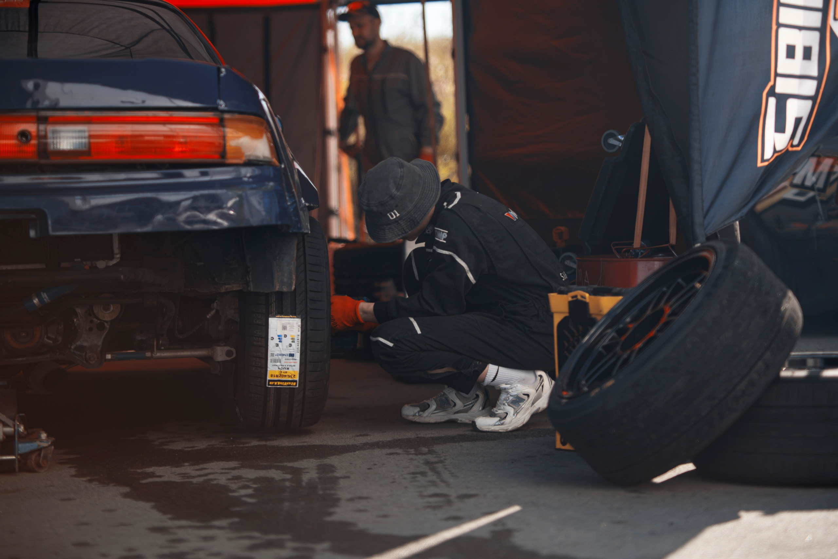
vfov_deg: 16.1
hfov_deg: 23.9
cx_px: 419
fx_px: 1979
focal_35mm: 85
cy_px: 280
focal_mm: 85
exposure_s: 1/200
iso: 100
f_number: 1.8
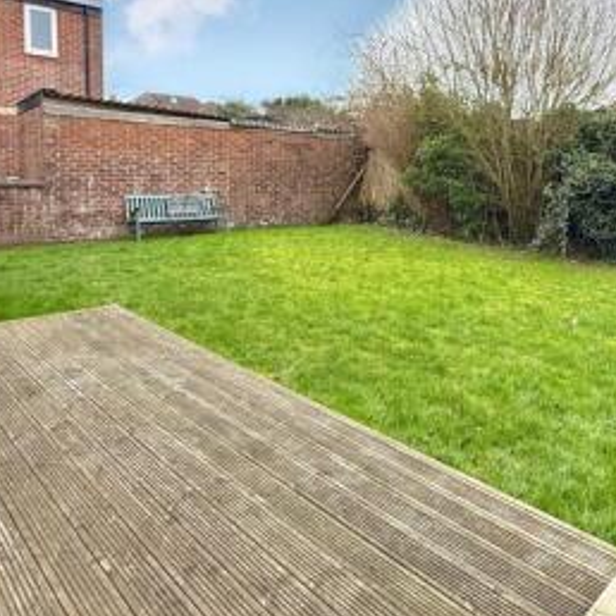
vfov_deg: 56.2
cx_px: 472
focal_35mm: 28
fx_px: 564
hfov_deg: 54.3
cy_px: 211
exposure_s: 1/99
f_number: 2.2
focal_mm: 2.22
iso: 64
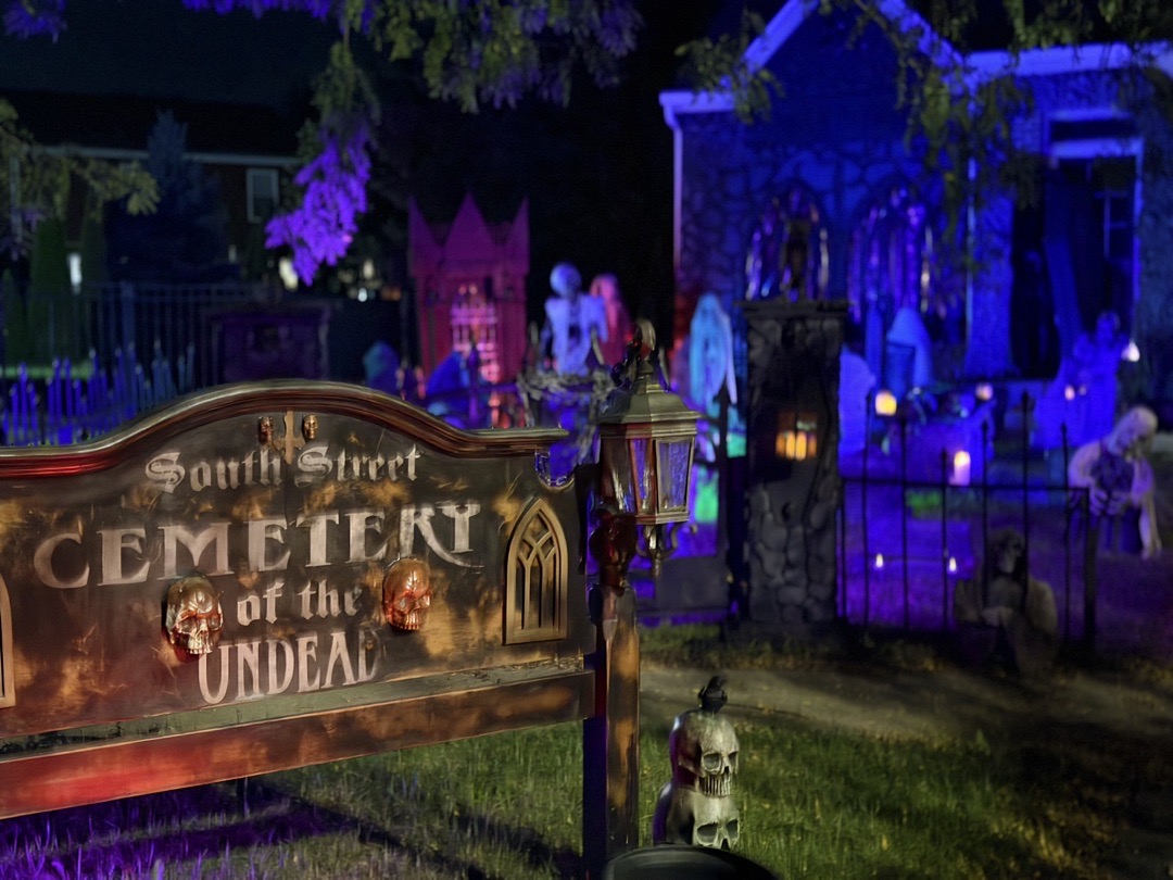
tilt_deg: -4.6
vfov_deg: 30.3
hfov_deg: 39.7
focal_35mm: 48
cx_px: 586
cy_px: 440
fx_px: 1627
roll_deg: -0.4
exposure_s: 1/15
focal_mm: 6.76
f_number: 1.78
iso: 2500
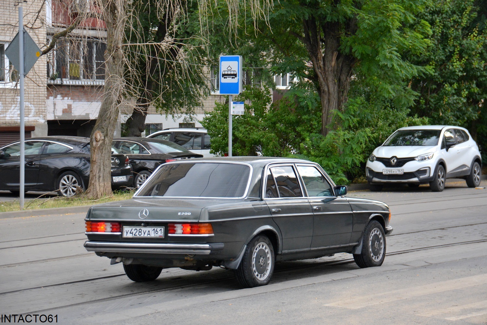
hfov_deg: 18.2
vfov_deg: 12.2
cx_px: 244
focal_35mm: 112
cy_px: 162
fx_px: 1522
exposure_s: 1/640
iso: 800
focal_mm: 75
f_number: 5
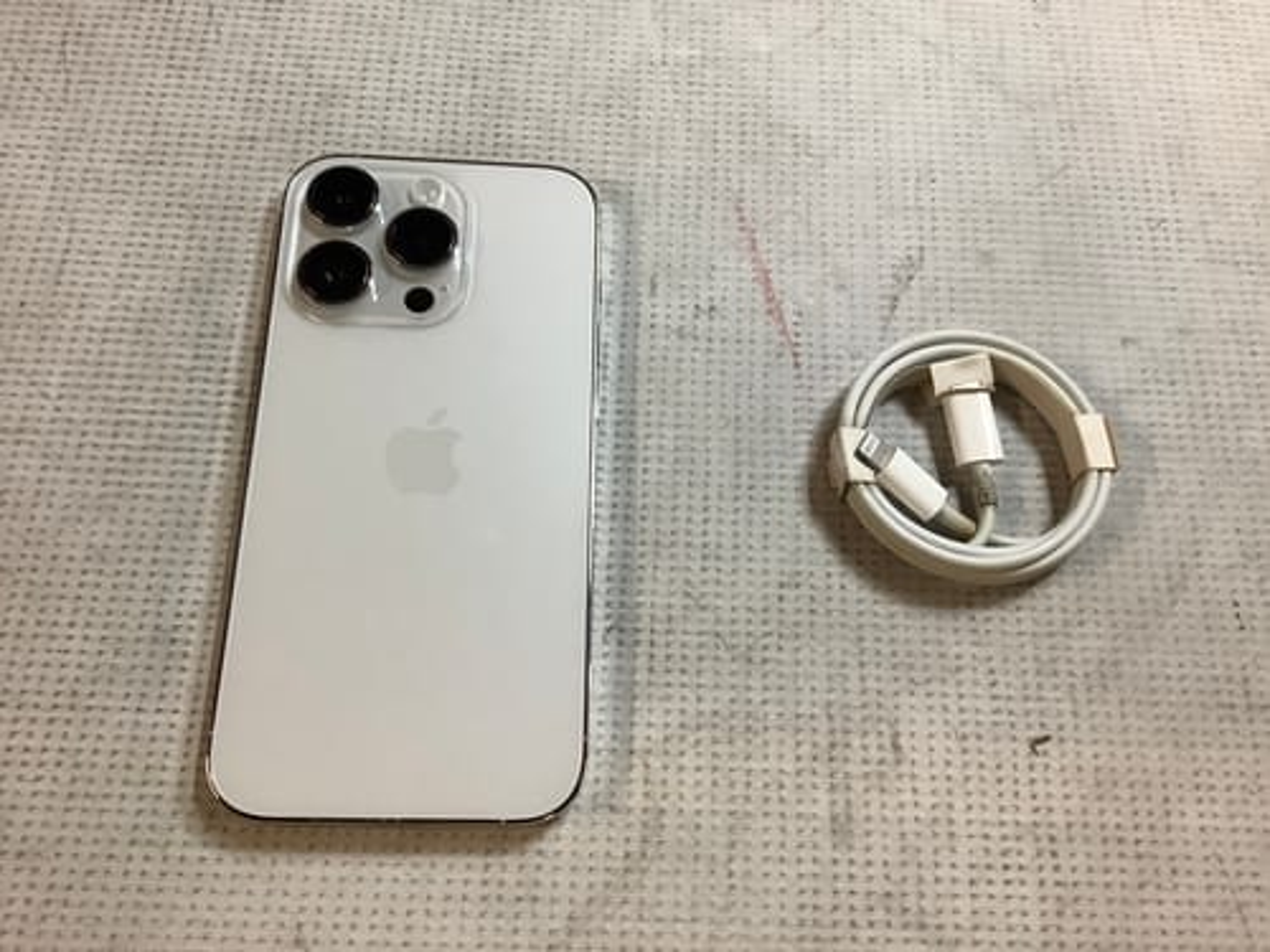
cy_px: 476
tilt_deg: -68.1
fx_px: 1137
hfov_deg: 58.4
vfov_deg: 45.4
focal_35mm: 31
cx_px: 635
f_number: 2.4
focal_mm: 3.3
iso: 100
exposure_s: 1/50
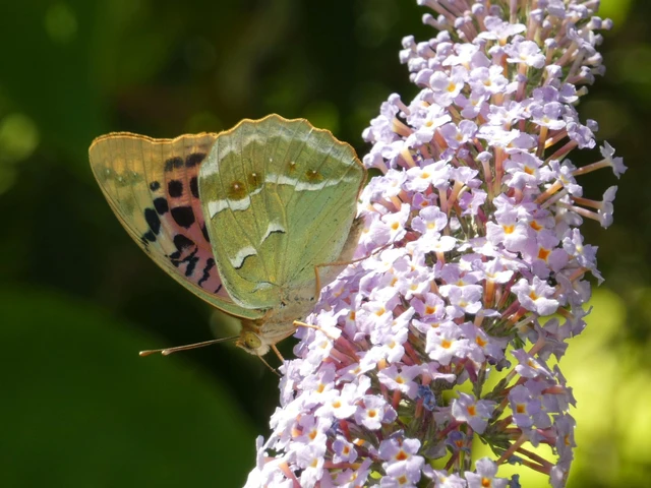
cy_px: 244
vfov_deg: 3.3
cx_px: 326
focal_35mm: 454
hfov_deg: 4.4
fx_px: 8538
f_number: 5.6
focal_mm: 81.4
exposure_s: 1/125
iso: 100
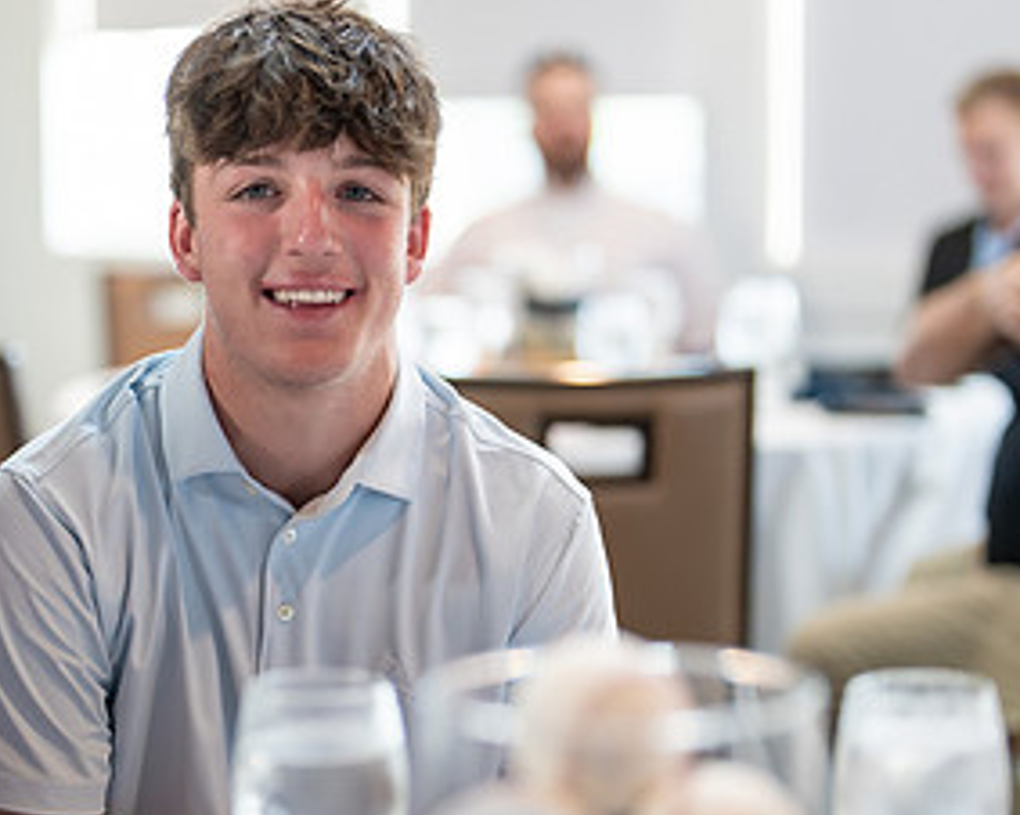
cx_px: 310
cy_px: 478
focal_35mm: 97
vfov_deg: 15.8
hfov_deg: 19.7
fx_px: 2926
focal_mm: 50
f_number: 1.2
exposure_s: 1/320
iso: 250
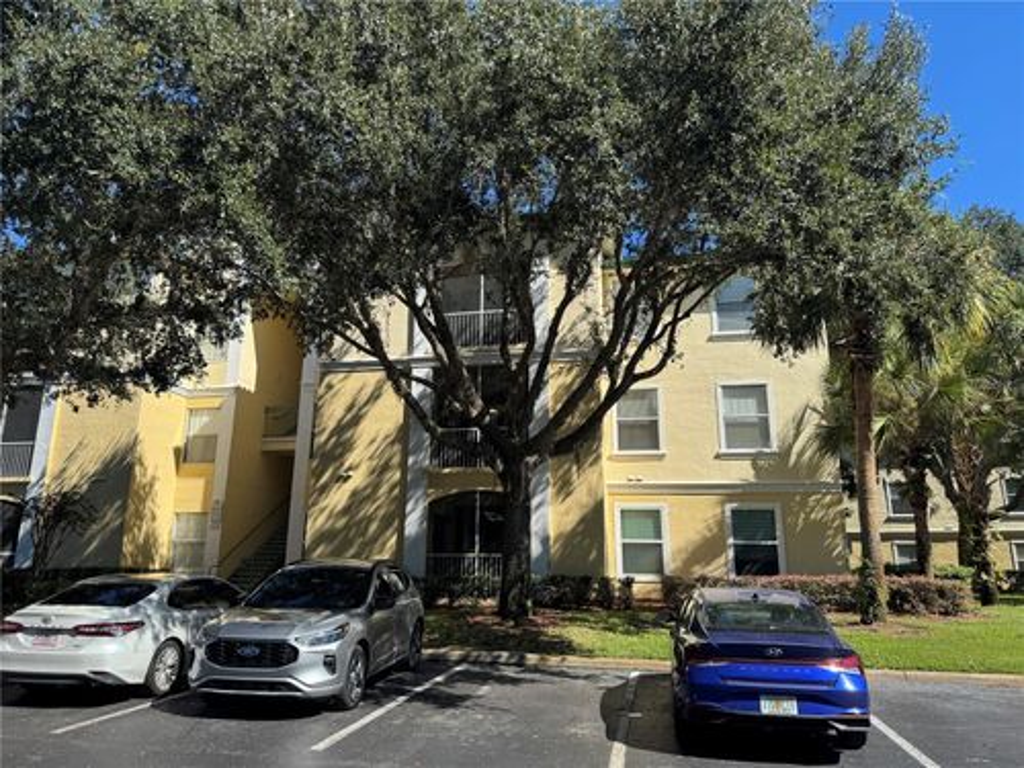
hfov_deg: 71.6
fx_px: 710
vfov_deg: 56.8
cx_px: 512
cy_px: 384
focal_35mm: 24
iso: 80
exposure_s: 1/2415
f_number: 1.78
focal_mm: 6.76
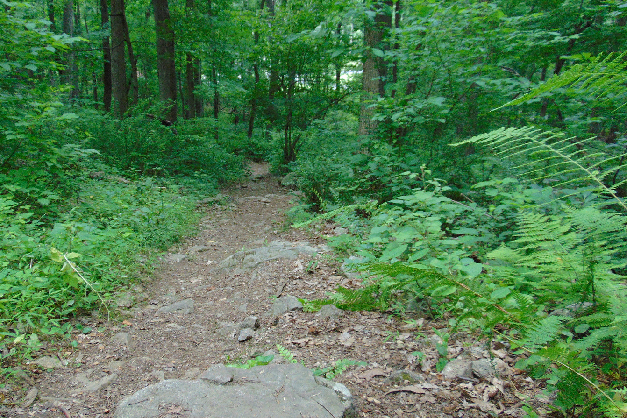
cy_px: 208
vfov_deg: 42.3
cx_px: 269
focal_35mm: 31
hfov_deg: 60.0
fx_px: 540
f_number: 3
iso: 250
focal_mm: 4.5
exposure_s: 1/40
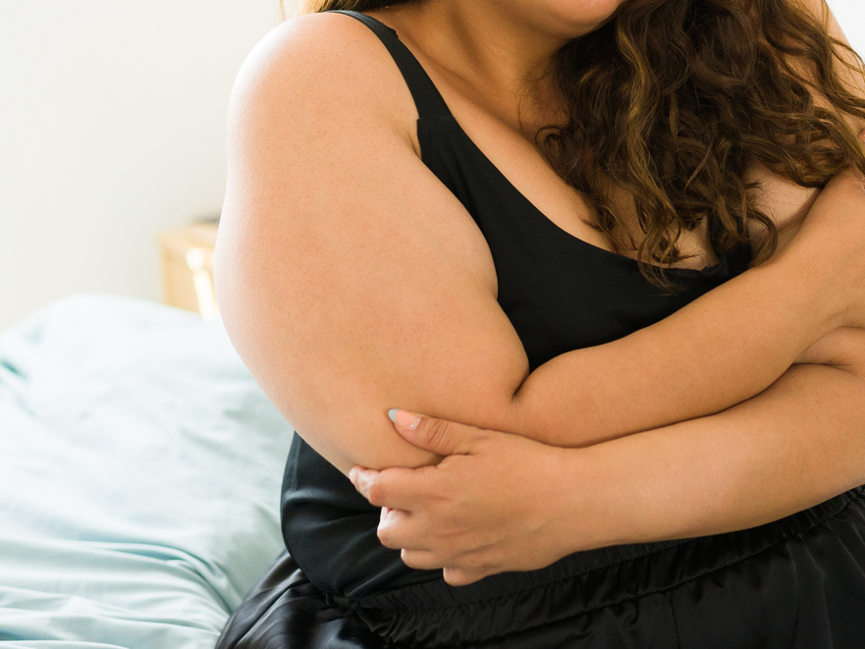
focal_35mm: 81
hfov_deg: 23.6
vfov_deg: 18.2
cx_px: 749
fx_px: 2024
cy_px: 289
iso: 500
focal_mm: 35
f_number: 1.8
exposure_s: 1/160
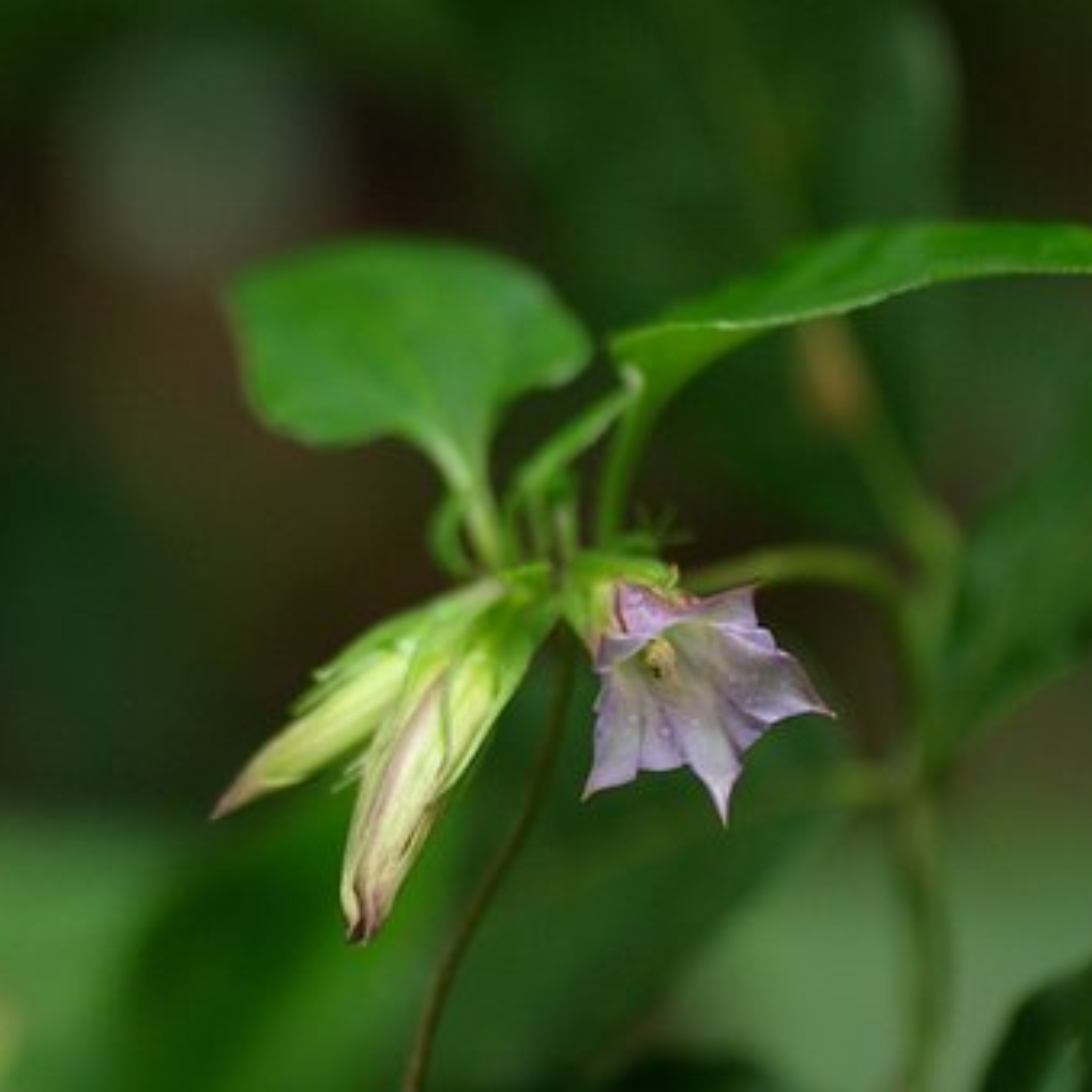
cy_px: 546
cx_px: 729
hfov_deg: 5.1
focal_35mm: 346
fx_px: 12349
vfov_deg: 5.1
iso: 400
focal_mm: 180
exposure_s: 1/200
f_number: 3.5
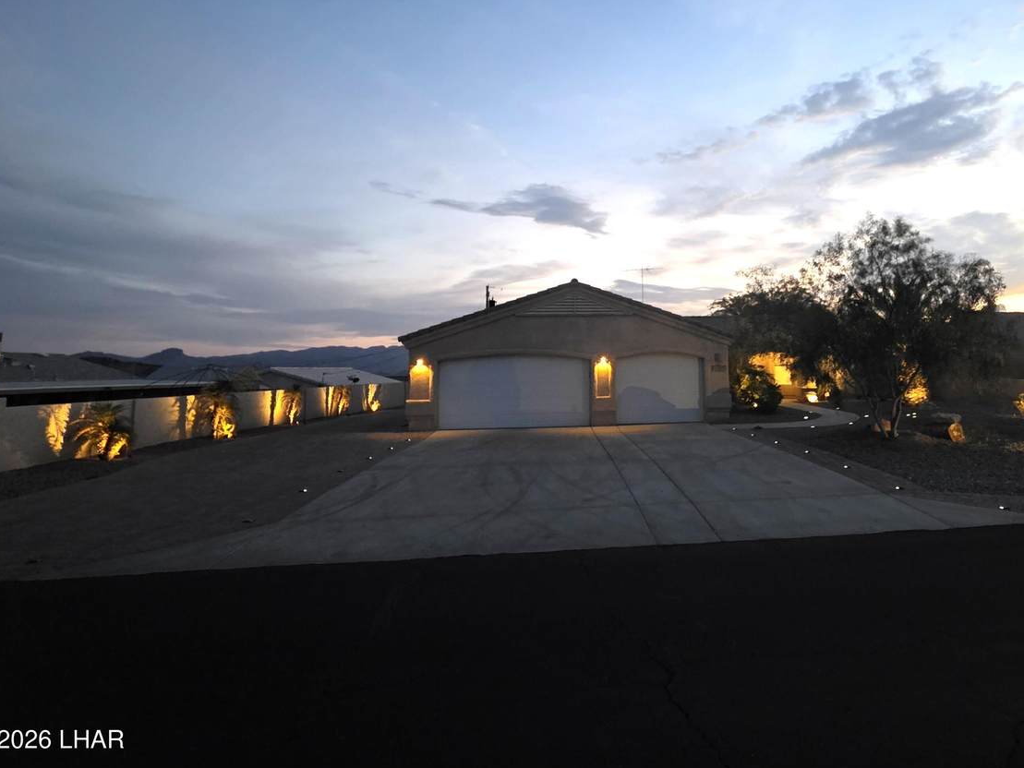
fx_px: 444
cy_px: 337
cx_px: 567
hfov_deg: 97.8
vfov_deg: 81.4
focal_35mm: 15
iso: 640
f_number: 1.9
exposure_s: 1/60
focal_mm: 2.2
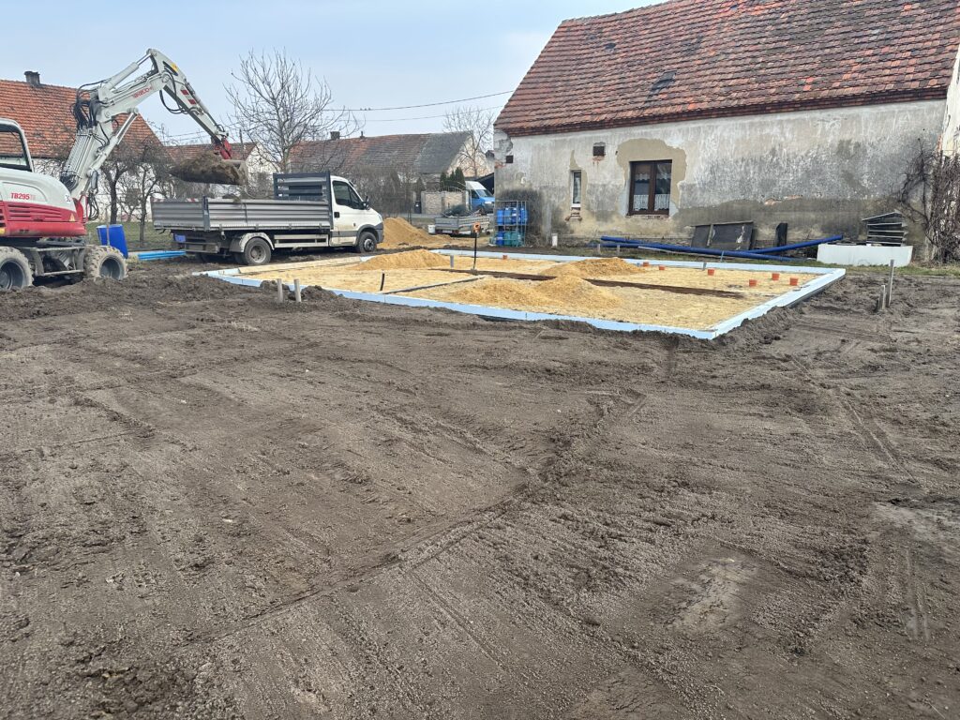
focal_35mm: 24
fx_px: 666
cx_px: 480
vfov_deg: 56.8
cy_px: 360
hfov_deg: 71.6
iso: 80
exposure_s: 1/1289
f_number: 1.78
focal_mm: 6.86
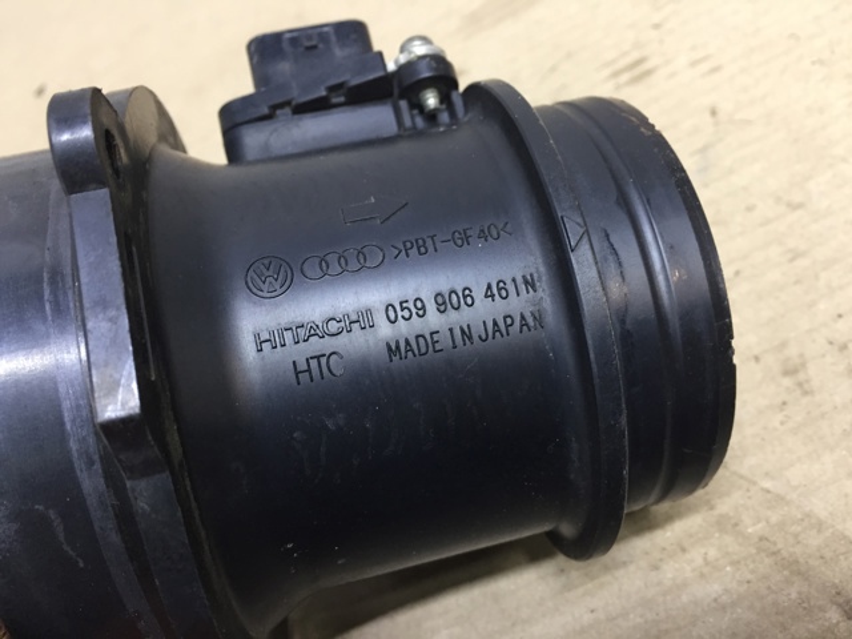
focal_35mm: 29
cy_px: 320
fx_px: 714
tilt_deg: -46.9
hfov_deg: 61.7
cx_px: 426
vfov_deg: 48.2
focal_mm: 4.15
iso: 160
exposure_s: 1/33
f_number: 2.2
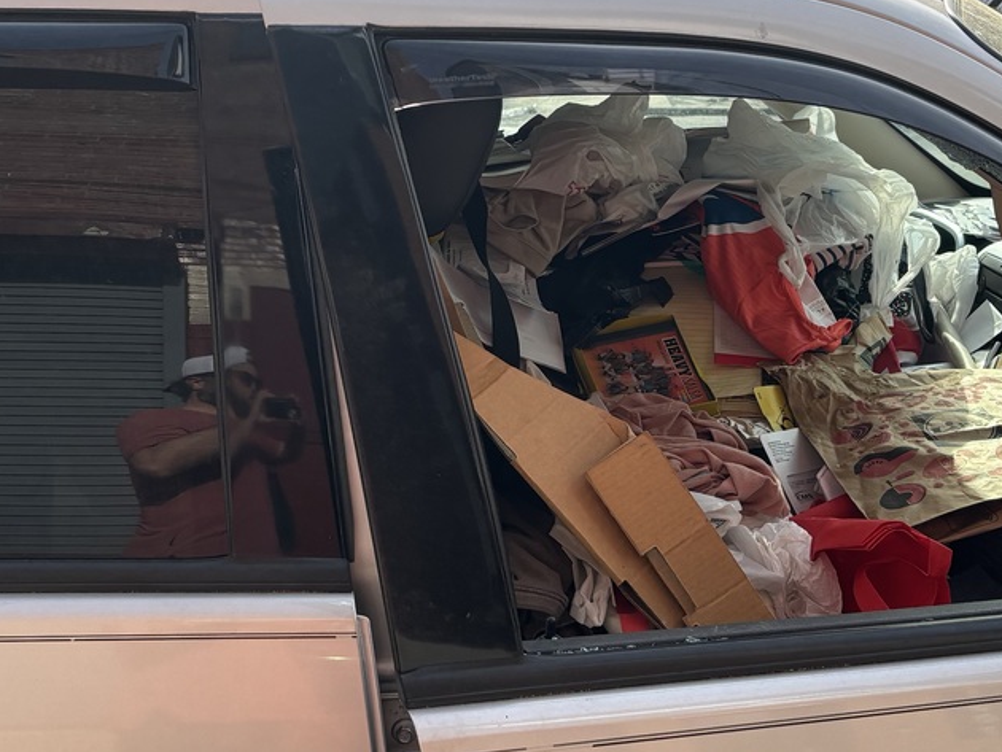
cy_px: 310
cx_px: 428
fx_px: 1911
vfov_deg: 22.2
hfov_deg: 29.3
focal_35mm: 66
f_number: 1.6
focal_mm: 5.96
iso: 50
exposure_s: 1/1248
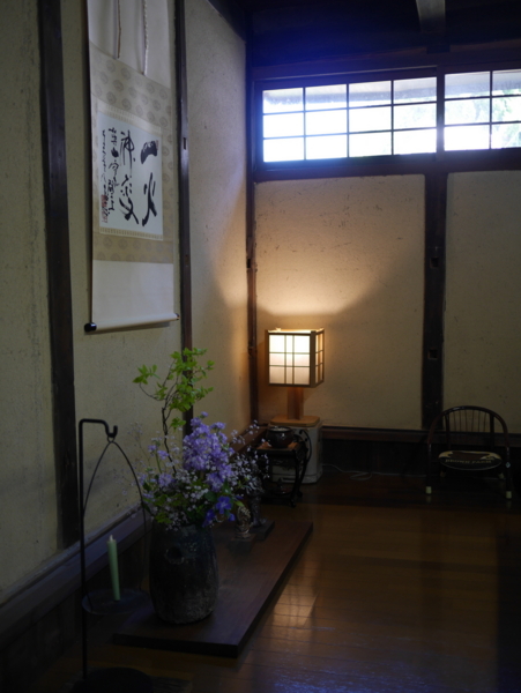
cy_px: 346
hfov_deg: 36.0
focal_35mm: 40
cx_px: 260
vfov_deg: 46.8
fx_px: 802
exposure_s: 1/60
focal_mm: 20
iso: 200
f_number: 1.7
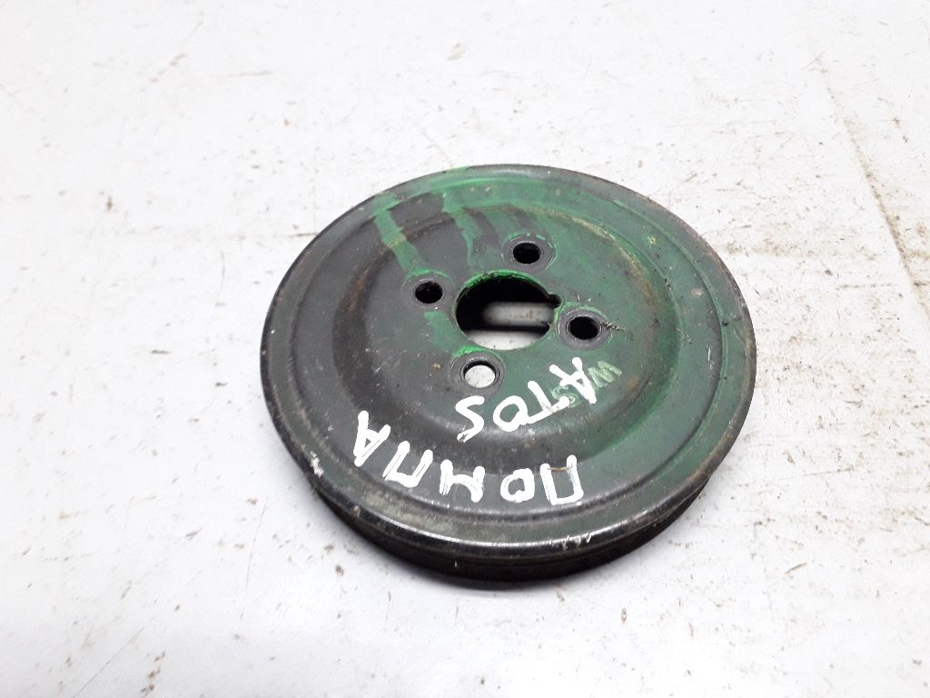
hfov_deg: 65.3
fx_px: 725
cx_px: 465
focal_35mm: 27
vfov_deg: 51.4
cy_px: 349
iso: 250
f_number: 1.9
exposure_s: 1/25
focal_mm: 3.6
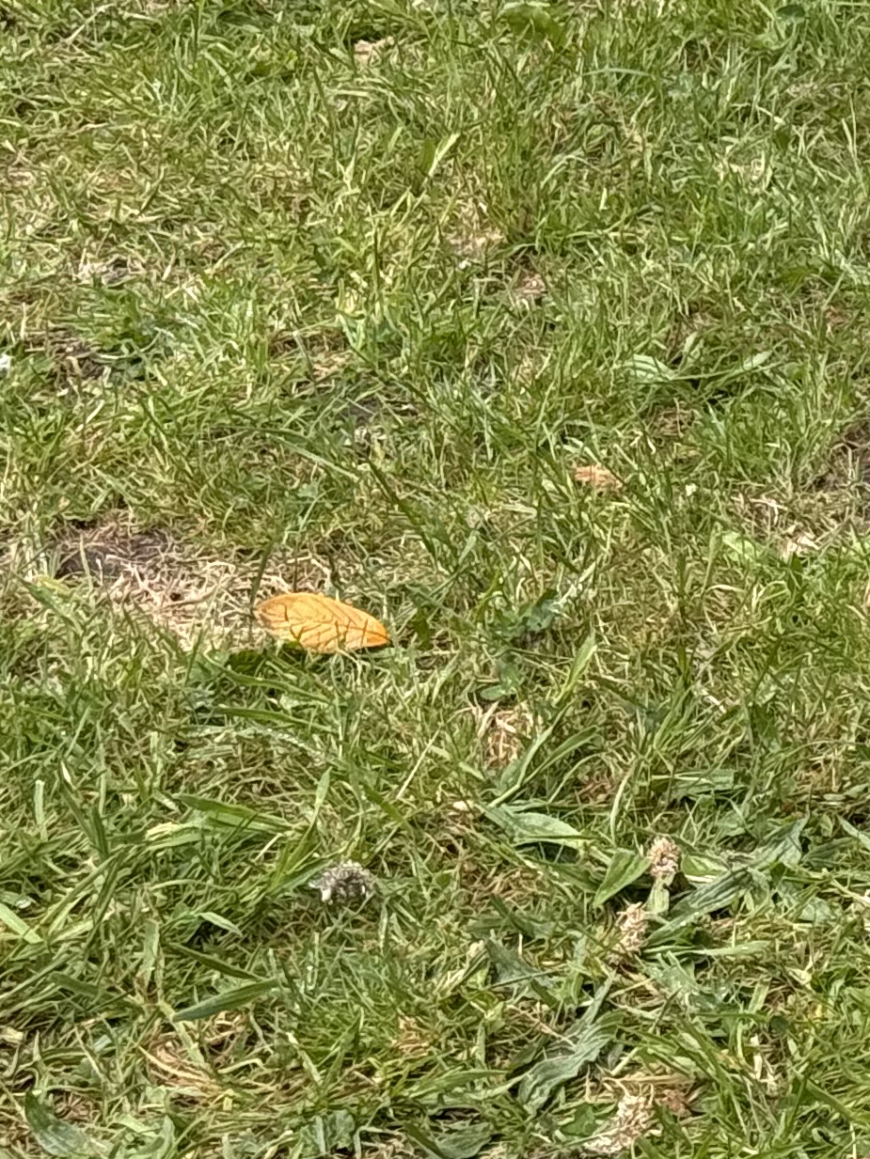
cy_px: -246
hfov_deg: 9.0
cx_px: 1563
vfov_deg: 12.3
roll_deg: -1.7
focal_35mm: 157
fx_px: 5260
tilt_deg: -13.1
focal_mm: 6.76
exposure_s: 1/596
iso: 80
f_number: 1.78
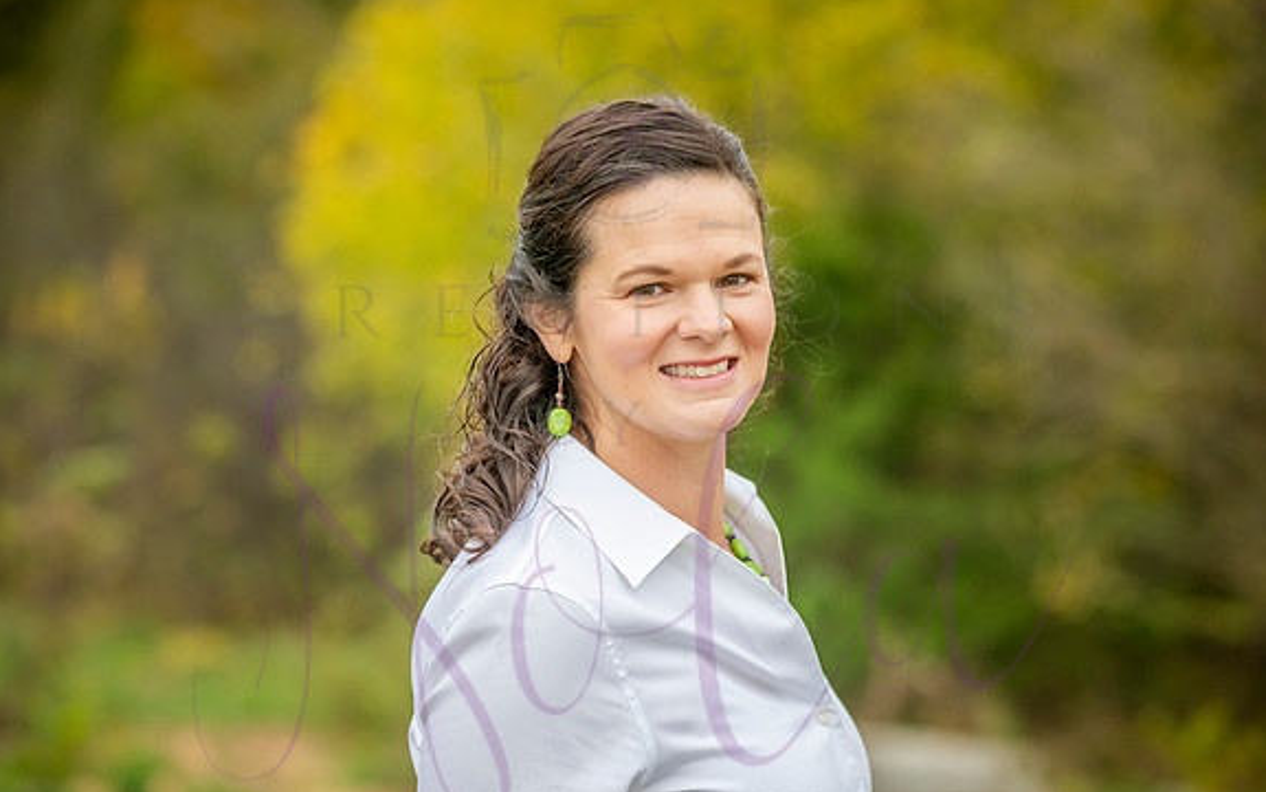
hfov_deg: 18.1
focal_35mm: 115
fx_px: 3968
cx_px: 633
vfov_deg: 11.4
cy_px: 419
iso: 1000
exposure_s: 1/800
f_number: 4.5
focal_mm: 112
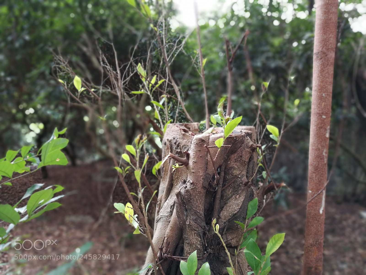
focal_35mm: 27
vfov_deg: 51.4
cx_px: 183
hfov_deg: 65.3
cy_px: 138
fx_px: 285
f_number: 4
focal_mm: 4.5
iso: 200
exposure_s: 1/30
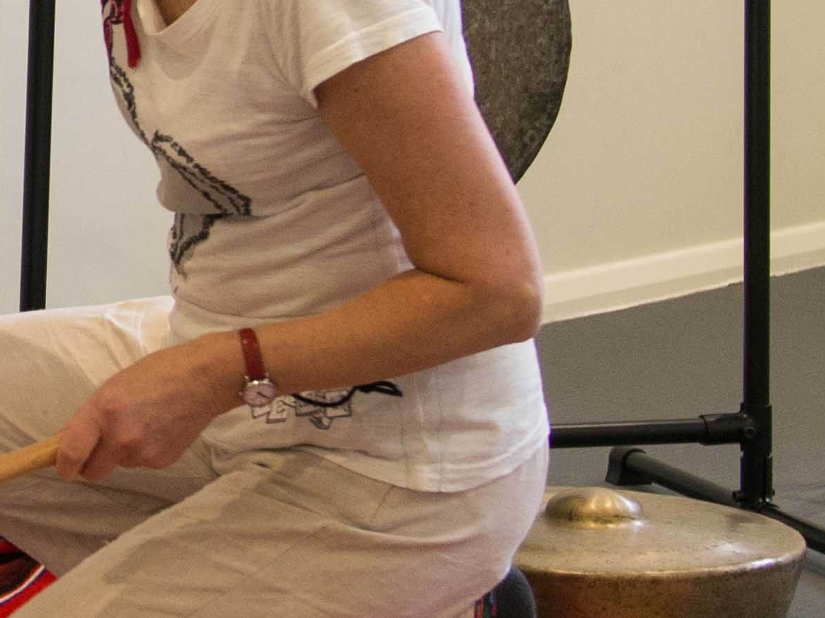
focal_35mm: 156
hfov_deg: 12.1
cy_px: 81
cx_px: -383
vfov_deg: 9.5
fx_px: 3717
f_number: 2.8
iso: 400
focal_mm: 20
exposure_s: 1/30
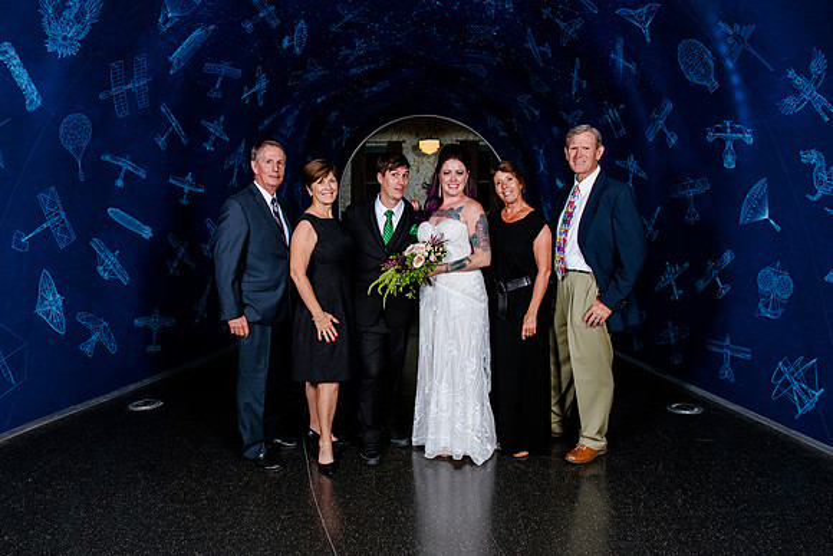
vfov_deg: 49.9
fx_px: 597
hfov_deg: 69.8
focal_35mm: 26
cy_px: 267
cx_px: 407
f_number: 6.3
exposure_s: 1/125
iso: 640
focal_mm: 24
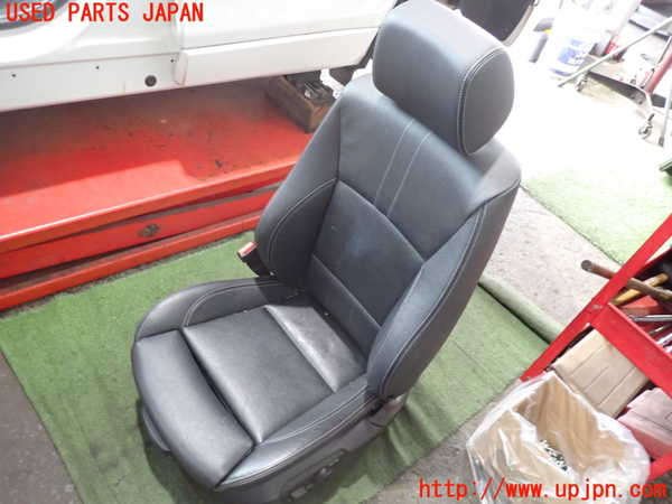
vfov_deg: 54.9
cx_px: 336
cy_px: 252
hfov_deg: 69.4
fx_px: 485
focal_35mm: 25
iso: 640
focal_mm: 4.5
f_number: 2
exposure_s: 1/30
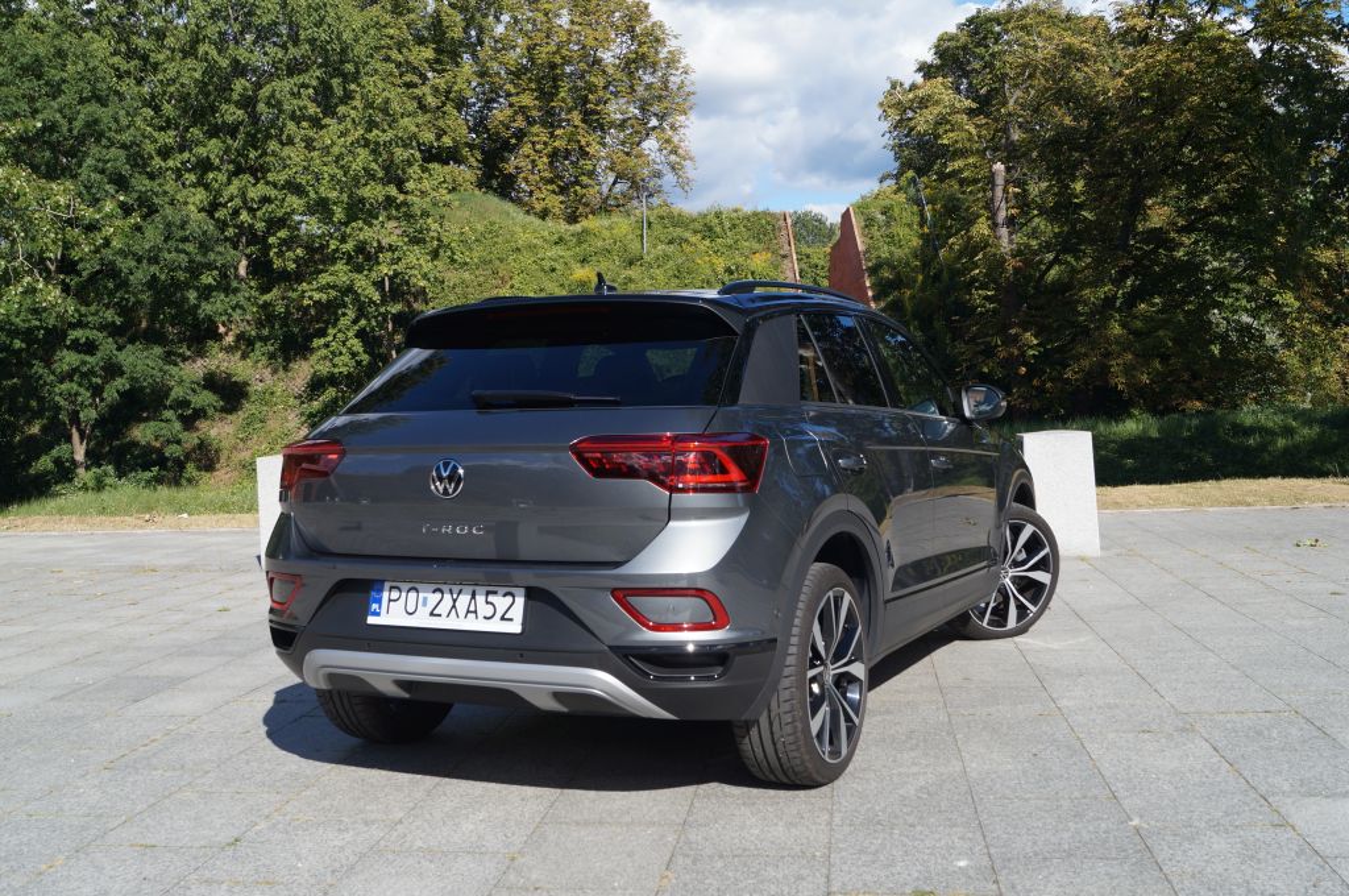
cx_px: 674
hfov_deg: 53.2
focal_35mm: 36
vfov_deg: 36.8
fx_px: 1347
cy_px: 448
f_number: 8
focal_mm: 24
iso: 100
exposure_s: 1/250
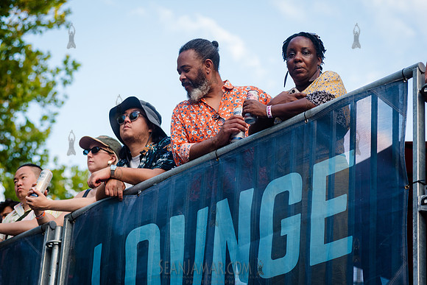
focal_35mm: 112
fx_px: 1329
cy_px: 142
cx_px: 214
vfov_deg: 12.2
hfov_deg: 18.3
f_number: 4
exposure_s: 1/800
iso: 1000
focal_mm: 112
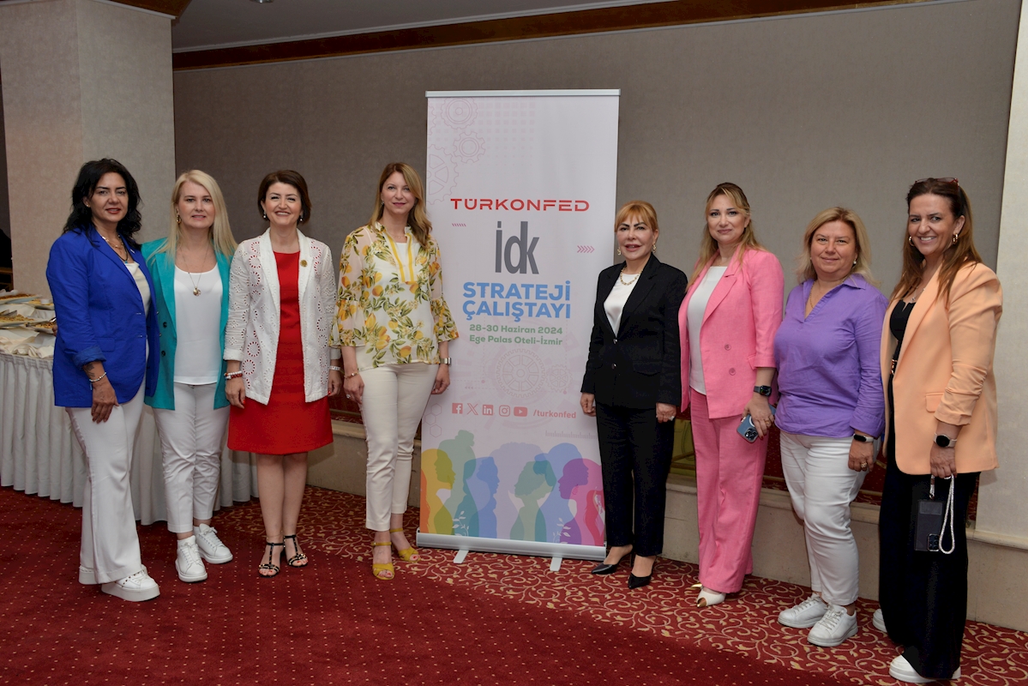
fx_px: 1000
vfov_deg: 37.9
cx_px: 514
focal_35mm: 35
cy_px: 343
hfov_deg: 54.4
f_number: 7.1
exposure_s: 1/60
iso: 800
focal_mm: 35
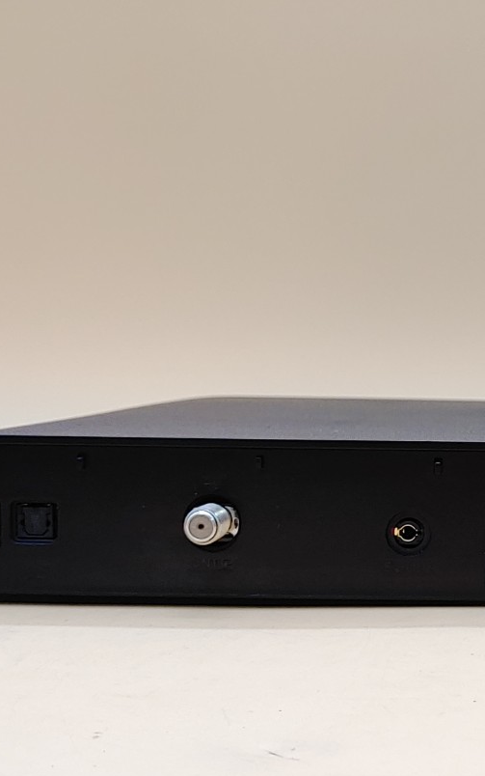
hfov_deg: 17.1
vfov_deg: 27.8
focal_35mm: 74
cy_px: 444
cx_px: 531
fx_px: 1564
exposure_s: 1/91
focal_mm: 4.36
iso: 50
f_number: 1.8
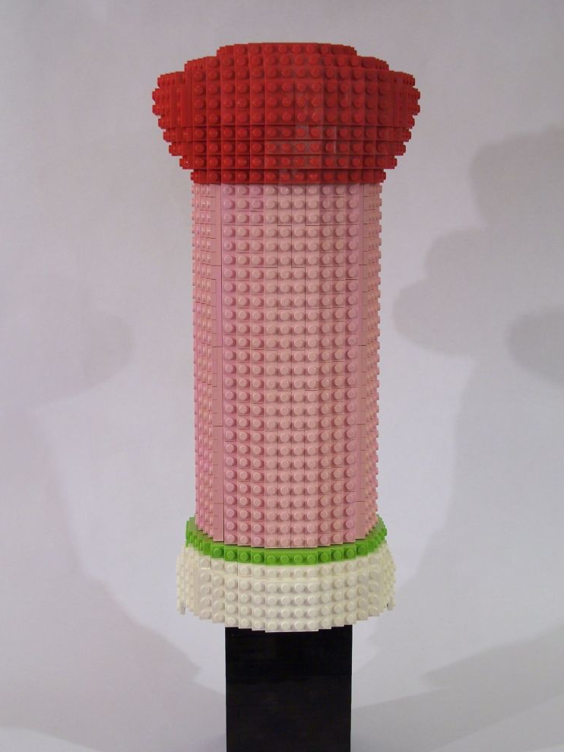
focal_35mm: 58
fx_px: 1260
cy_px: 387
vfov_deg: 33.2
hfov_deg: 25.2
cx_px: 274
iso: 80
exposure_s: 1/4
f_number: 3.1
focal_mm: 9.3
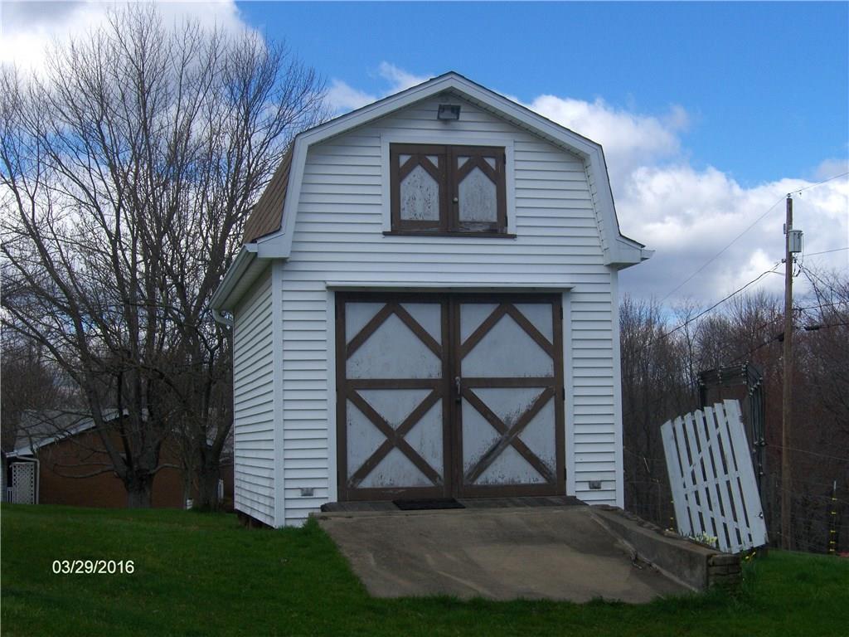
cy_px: 318
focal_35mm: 52
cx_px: 424
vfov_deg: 28.0
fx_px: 1275
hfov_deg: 36.8
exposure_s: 1/459
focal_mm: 11.2
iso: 100
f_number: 6.3
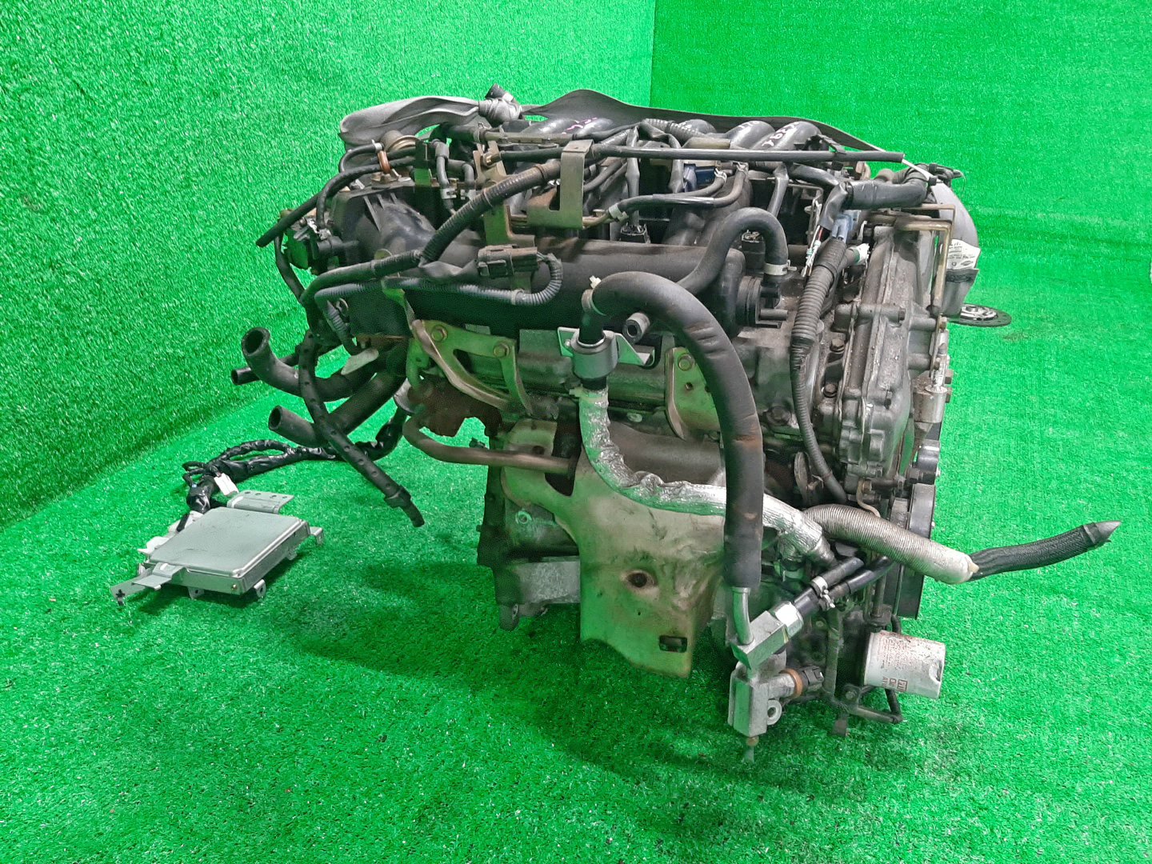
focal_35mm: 26
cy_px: 432
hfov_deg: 67.3
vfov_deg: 53.1
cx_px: 576
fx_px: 865
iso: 237
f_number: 1.7
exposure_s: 1/50
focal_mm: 3.93
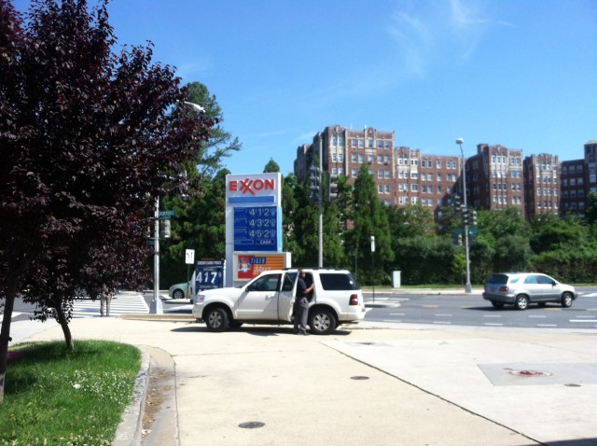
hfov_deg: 52.7
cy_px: 223
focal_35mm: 35
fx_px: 603
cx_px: 298
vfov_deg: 40.6
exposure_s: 1/909
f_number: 2.8
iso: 80
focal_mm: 3.85
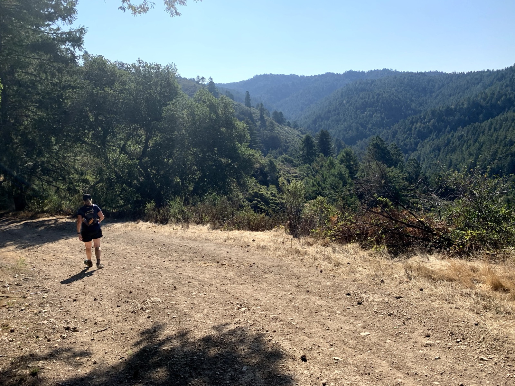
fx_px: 387
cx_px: 258
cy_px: 193
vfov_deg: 53.1
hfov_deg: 67.3
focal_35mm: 26
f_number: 1.8
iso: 25
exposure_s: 1/1916
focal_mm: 4.25
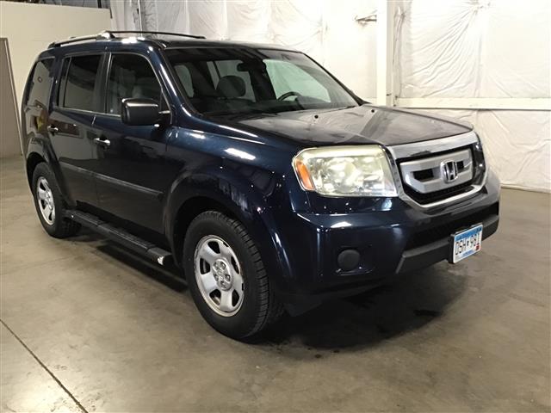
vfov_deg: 45.4
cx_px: 276
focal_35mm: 31
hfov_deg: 58.4
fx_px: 493
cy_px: 206
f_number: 2.4
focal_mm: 3.3
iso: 125
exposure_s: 1/30
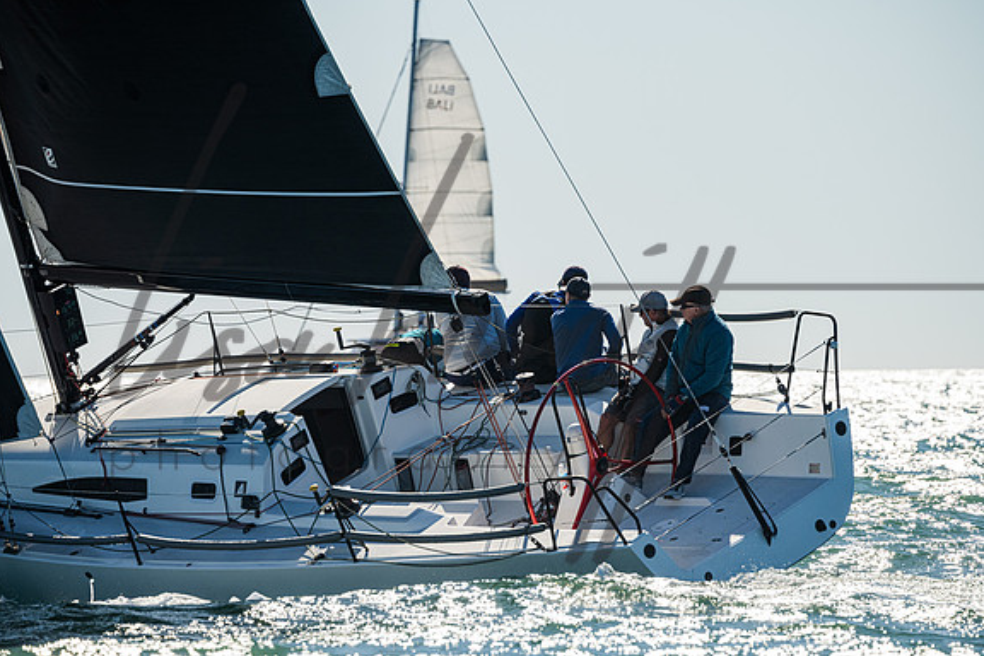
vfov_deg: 4.4
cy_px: 327
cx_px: 490
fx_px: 8527
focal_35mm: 312
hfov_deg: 6.6
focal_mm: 310
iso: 400
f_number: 8
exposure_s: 1/2000
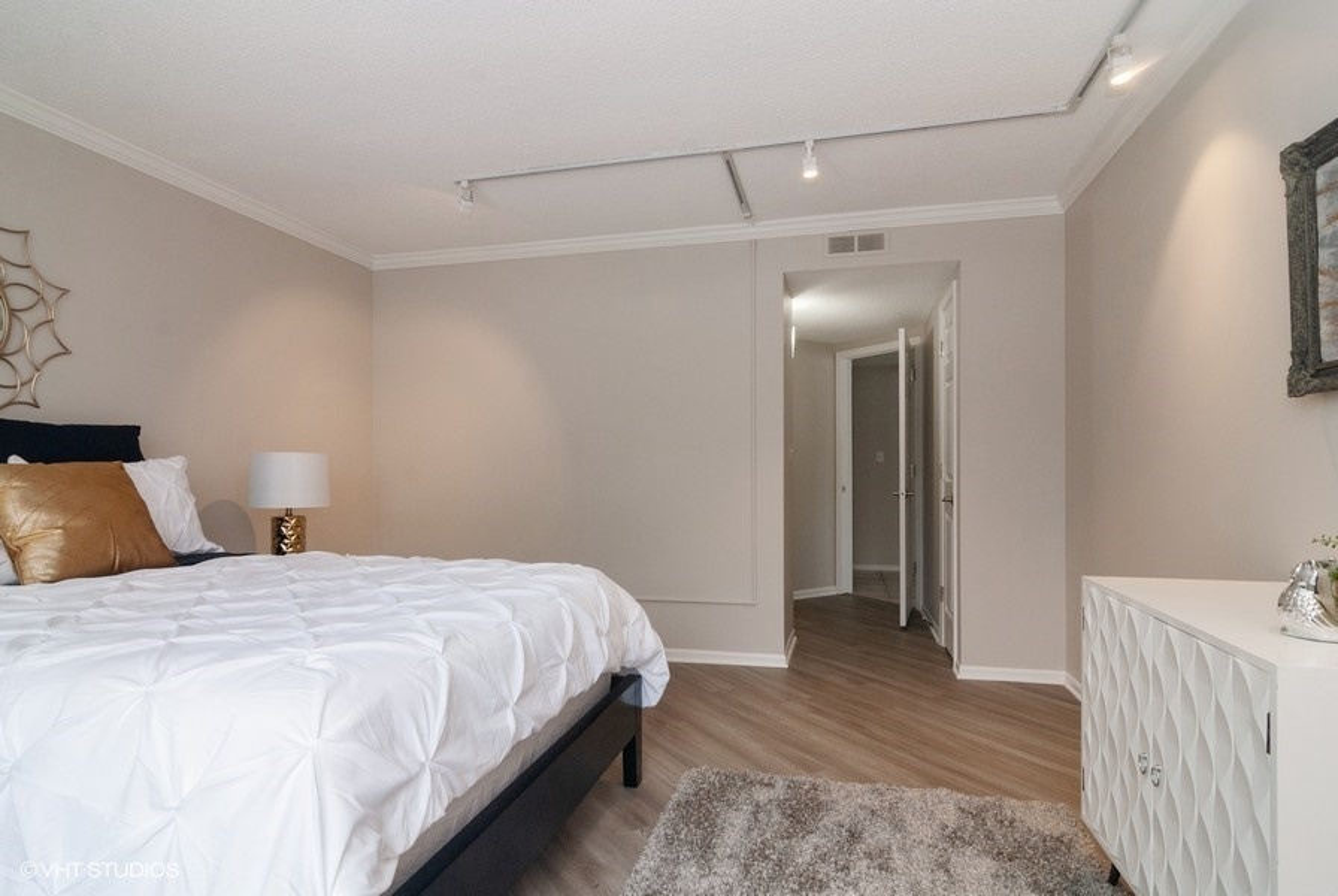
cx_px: 669
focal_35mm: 18
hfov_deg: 89.9
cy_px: 448
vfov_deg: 67.5
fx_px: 670
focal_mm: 12
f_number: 9
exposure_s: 1/15
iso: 200
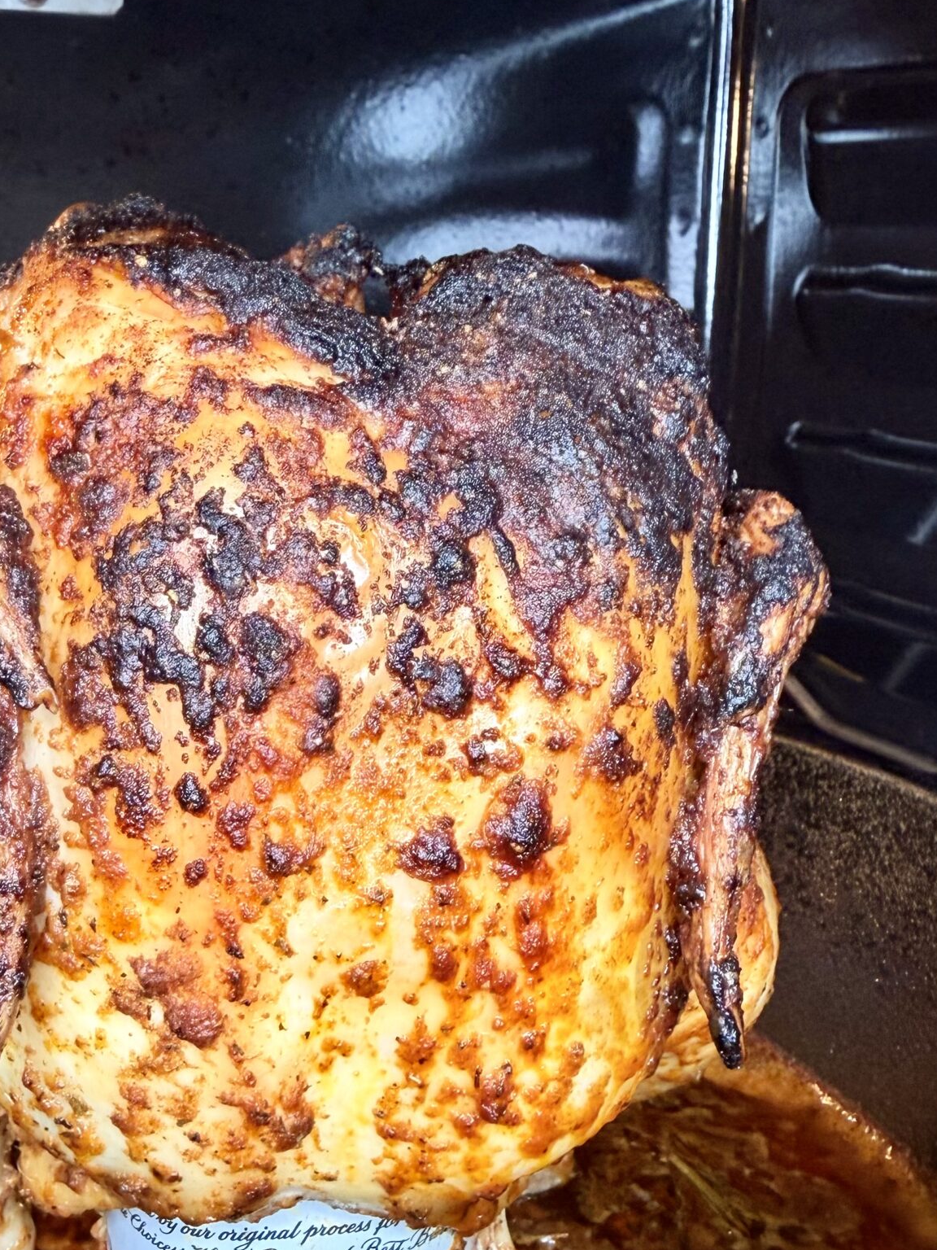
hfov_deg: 35.5
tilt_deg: -16.5
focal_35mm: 40
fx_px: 1444
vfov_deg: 46.5
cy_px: 759
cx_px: 298
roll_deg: +0.6
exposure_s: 1/120
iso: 80
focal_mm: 2.22
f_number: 2.2
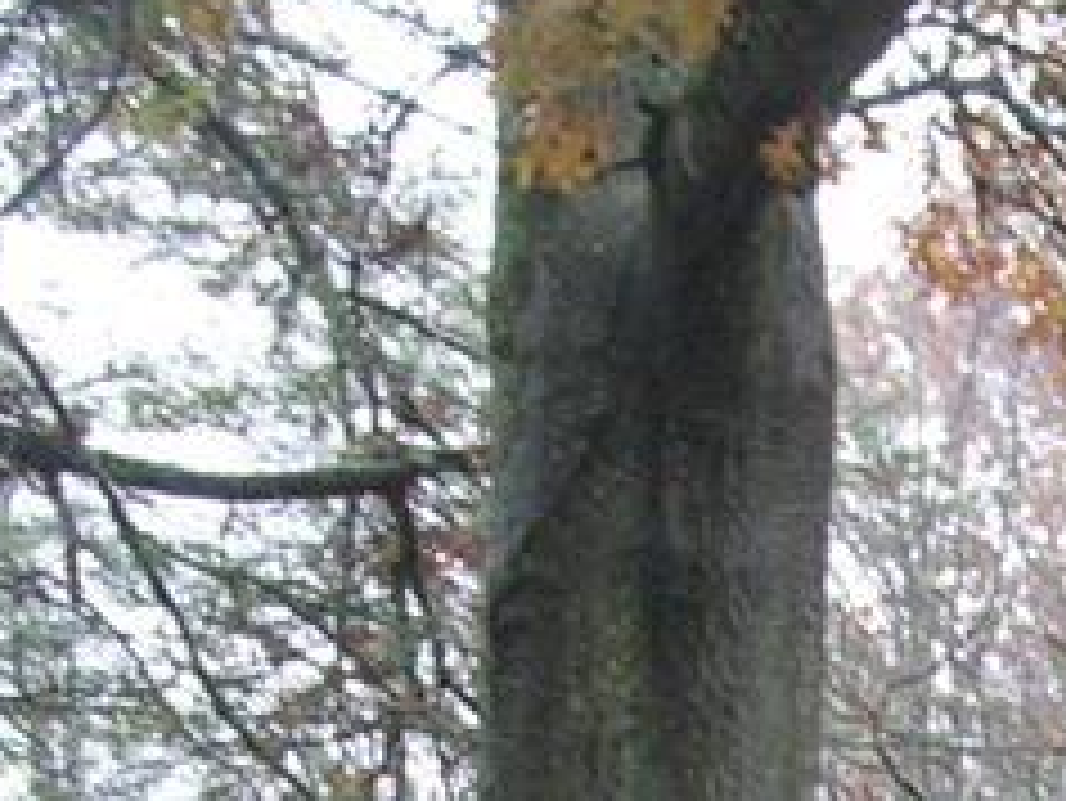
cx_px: 1696
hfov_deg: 11.4
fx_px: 5053
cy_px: 1670
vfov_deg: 8.5
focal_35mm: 164
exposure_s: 1/30.3
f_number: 2.8
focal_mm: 5.8
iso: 113
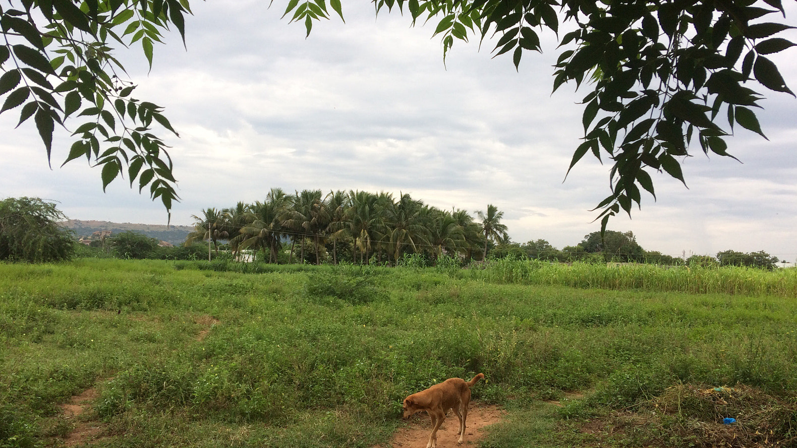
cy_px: 231
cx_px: 395
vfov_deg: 36.7
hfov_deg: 61.0
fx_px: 676
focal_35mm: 32
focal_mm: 4.15
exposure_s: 1/436
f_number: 2.2
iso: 32
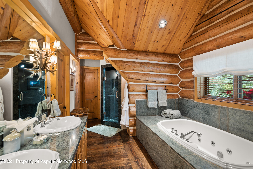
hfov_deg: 93.3
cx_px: 126
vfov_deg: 70.5
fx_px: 119
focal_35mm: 17
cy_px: 84
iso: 100
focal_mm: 17
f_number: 7.1
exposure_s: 3
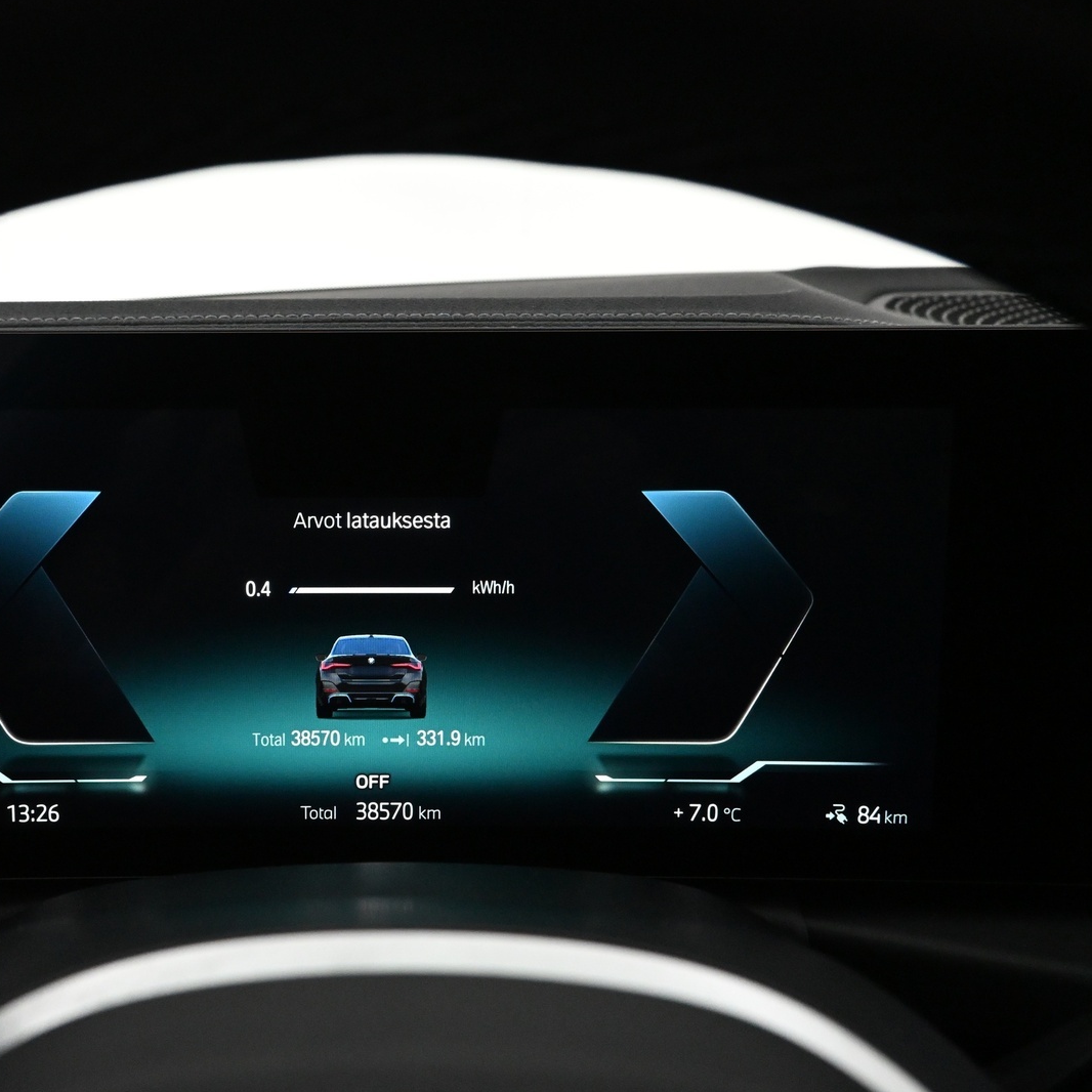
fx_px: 1106
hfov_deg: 51.5
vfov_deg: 52.5
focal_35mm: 31
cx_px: 356
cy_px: 548
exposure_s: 1/100
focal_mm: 16
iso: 4000
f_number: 5
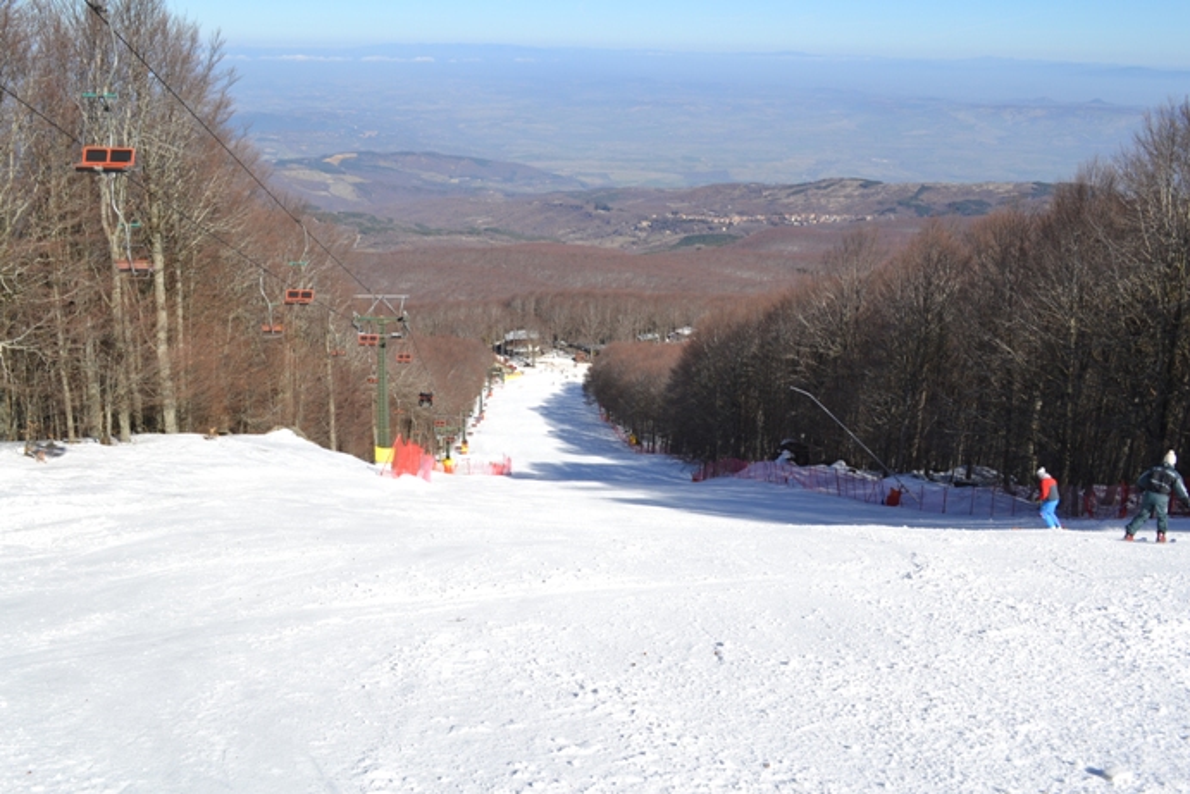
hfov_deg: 57.2
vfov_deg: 40.0
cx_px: 595
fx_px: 1091
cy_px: 397
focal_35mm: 33
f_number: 10
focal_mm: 22
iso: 100
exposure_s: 1/200
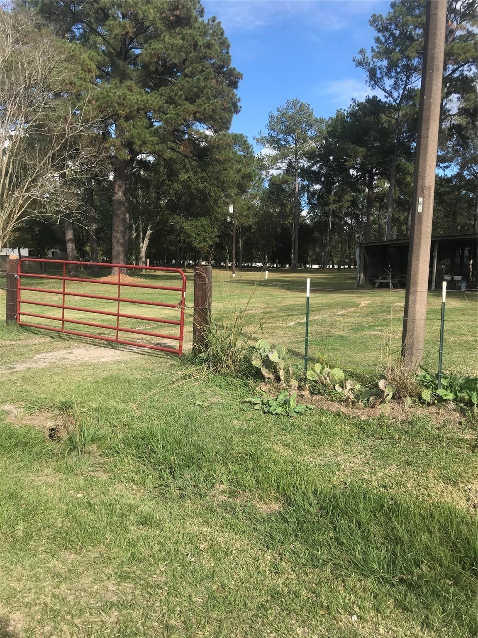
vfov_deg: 63.4
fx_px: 516
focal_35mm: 28
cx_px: 239
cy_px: 319
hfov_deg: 49.7
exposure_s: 1/1368
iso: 20
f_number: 1.8
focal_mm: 3.99
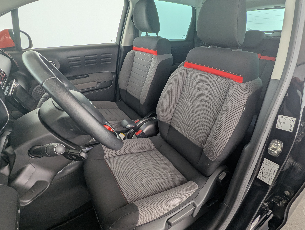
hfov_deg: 87.3
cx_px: 171
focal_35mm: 18
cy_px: 122
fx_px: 159
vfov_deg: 71.7
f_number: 2.2
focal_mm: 2.35
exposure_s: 1/46.8
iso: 30
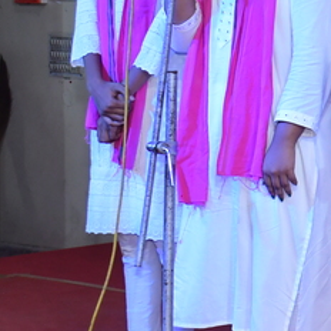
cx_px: 659
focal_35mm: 172
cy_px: 128
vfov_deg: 10.2
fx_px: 1861
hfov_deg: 9.5
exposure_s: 1/80
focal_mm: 30
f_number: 5.6
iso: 1000
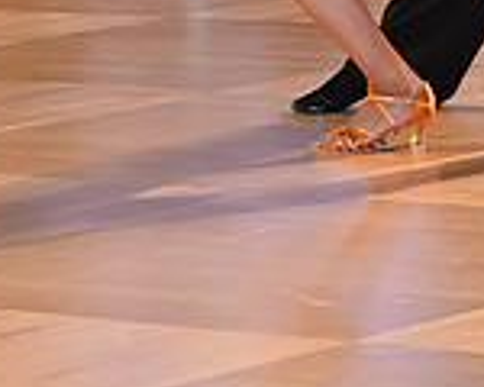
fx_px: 5100
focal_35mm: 356
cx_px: 321
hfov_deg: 5.4
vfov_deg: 4.3
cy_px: -355
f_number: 4.5
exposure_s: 1/250
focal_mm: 98
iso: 2000
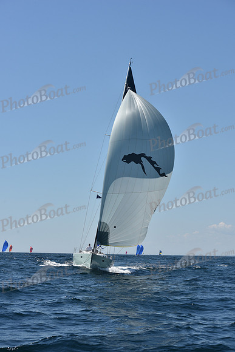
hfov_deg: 19.5
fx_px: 685
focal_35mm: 70
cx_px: 118
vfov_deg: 28.8
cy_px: 176
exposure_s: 1/1000
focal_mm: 70
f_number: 9
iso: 200
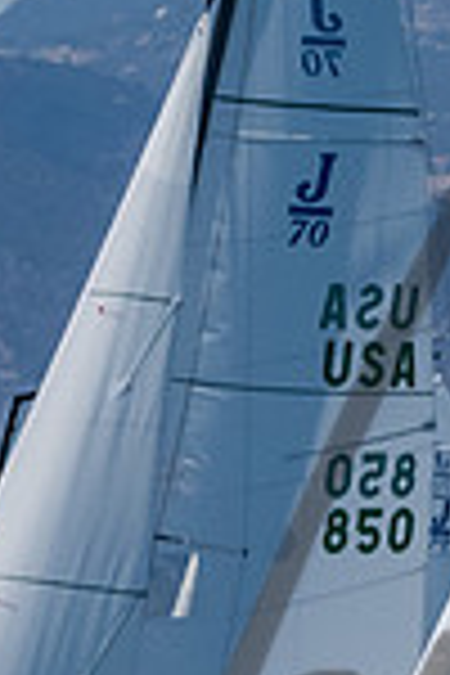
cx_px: -65
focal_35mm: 1130
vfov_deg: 1.8
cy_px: 867
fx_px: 21186
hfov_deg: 1.2
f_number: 14
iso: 640
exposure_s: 1/1250
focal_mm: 135
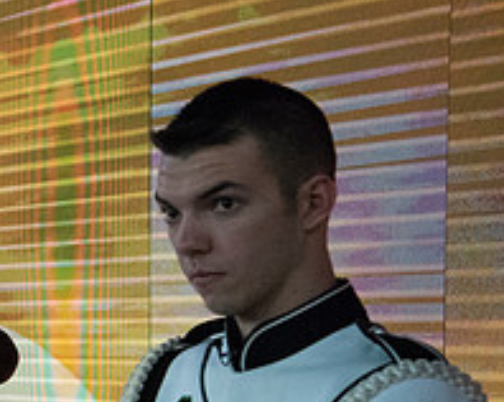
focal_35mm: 124
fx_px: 1848
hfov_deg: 14.6
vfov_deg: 12.3
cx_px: -229
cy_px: 413
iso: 12800
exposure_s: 1/1250
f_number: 5.6
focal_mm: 45
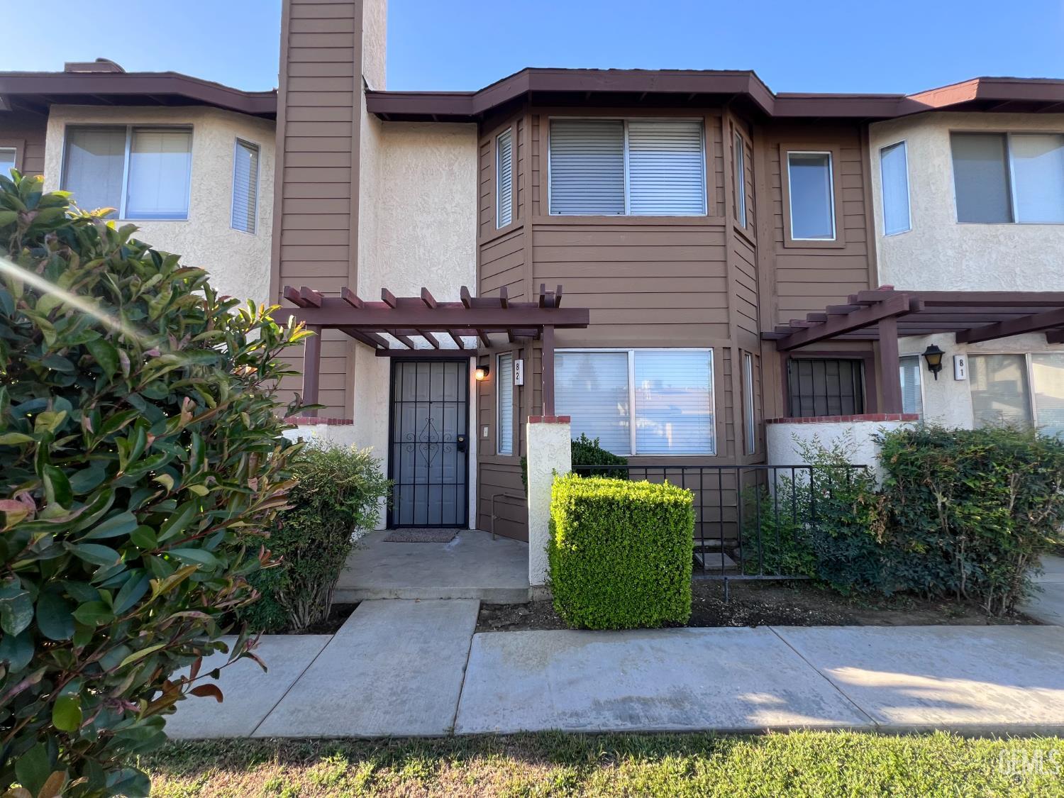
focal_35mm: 13
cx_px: 532
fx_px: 400
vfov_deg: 89.9
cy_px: 399
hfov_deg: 106.2
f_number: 1.8
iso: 32
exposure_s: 1/217
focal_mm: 1.57
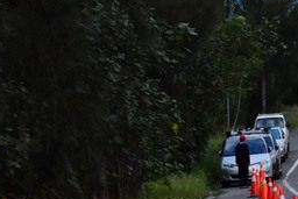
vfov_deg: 4.9
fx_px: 2319
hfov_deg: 7.2
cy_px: 146
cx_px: 444
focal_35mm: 280
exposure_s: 1/4000
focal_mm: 92
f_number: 16
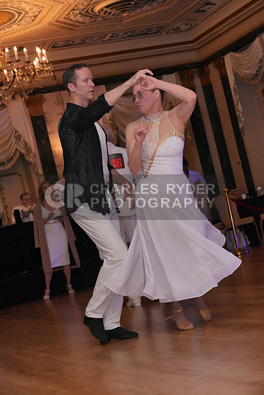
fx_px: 835
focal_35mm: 76
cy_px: 198
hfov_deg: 18.0
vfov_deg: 26.6
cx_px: 132
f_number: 5.6
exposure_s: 1/250
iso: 5000
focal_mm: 76
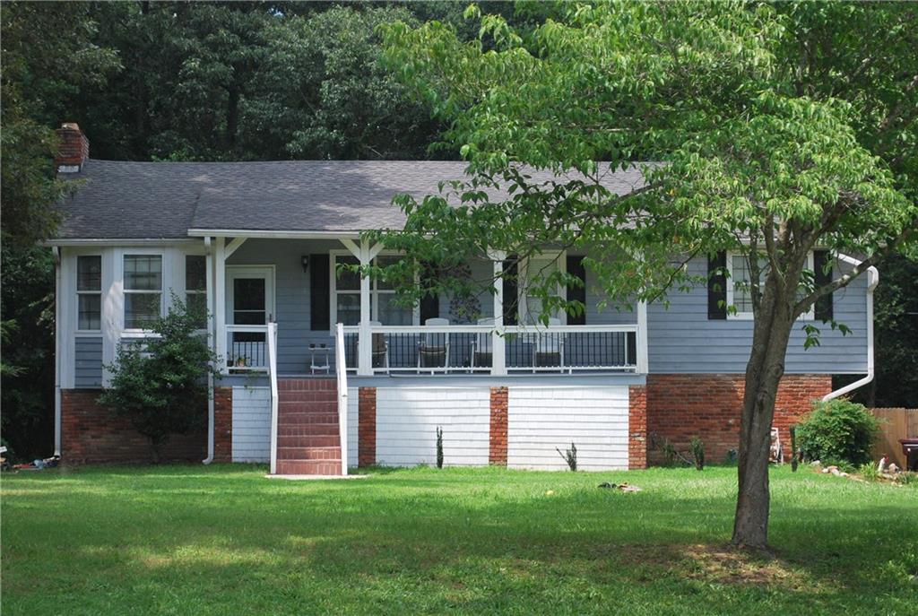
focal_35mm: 78
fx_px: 1993
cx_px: 459
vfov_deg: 17.6
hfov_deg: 25.9
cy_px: 308
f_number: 6.3
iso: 400
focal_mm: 52
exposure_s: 1/500
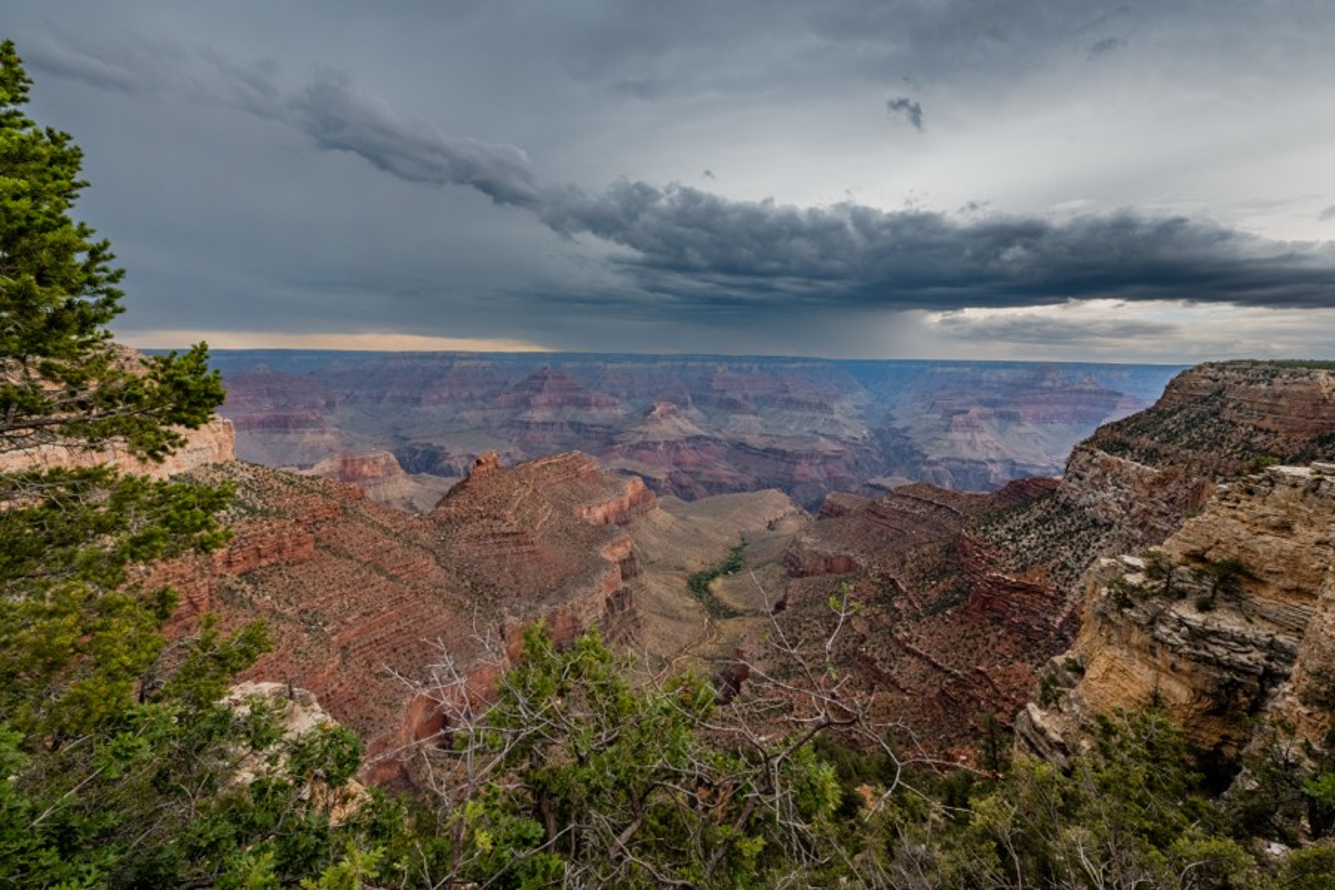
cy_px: 445
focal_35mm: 14
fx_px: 519
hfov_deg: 104.3
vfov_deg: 81.2
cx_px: 668
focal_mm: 14
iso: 800
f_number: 20
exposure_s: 1/80
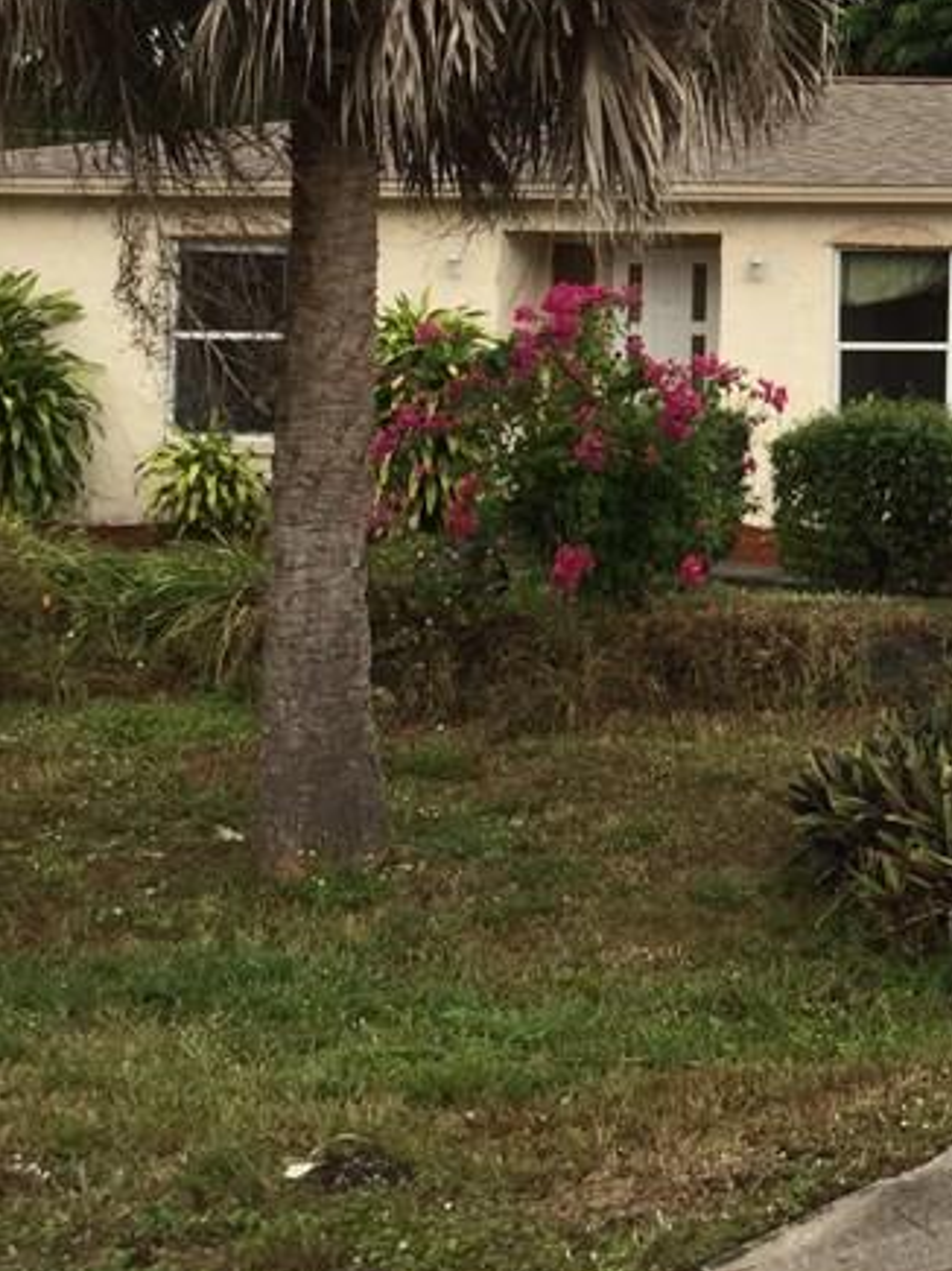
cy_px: 193
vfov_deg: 26.0
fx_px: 2678
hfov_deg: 19.1
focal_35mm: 73
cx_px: 1116
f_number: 2.4
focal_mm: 3.3
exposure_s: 1/120
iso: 32
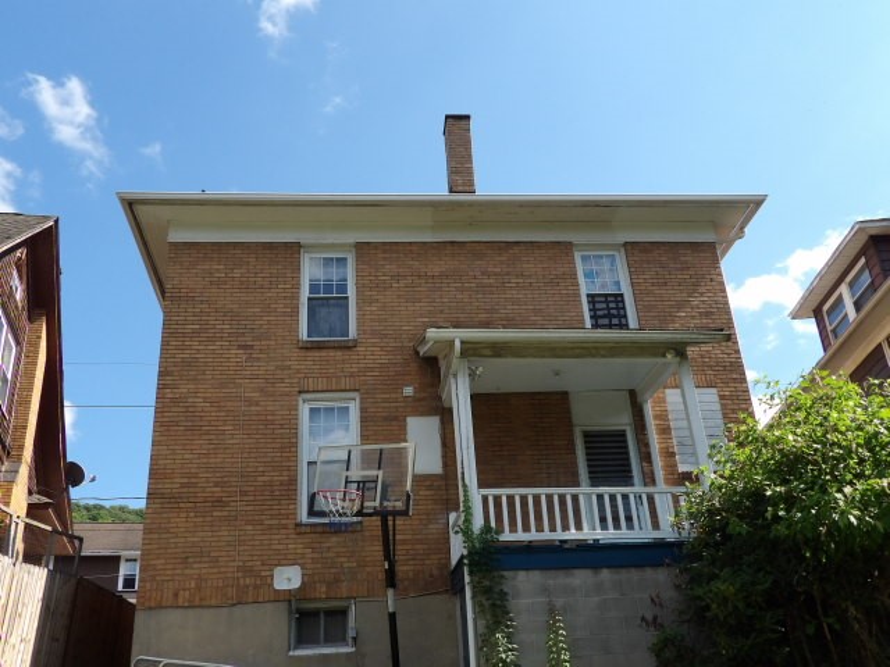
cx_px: 445
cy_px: 334
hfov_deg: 55.4
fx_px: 848
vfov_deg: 42.9
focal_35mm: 33
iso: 100
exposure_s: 1/491
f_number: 3.6
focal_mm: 5.9
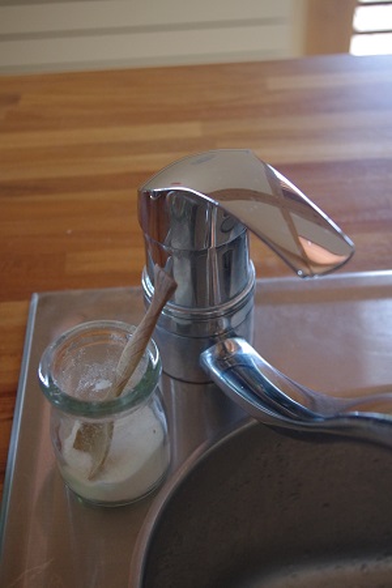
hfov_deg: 29.2
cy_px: 294
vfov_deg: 42.7
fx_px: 751
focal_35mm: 46
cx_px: 196
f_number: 4
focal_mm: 30.63
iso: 1600
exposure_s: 1/60
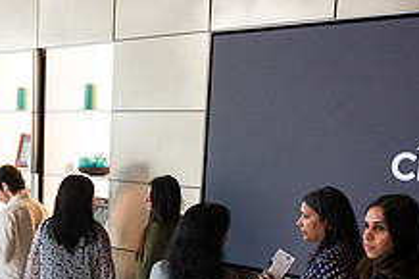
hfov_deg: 29.4
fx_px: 744
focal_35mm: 64
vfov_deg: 20.8
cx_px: 4
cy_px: 246
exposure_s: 1/640
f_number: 4
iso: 1600
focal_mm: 24
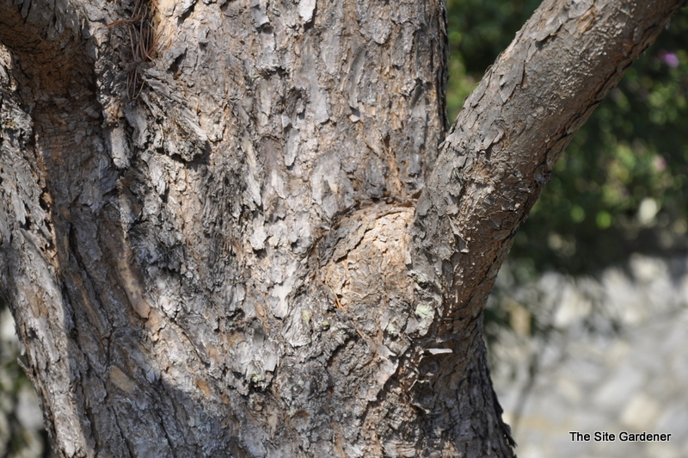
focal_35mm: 158
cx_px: 344
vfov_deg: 8.7
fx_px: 3007
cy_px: 229
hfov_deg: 13.1
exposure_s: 1/250
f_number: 8
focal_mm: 105
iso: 200
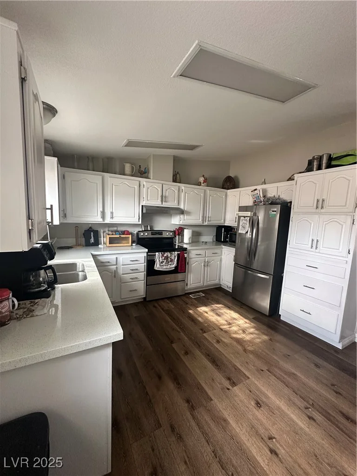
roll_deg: -3.0
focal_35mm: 14
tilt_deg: -6.6
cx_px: 178
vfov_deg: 102.1
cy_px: 238
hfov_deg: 85.7
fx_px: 193
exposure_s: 1/99
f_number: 2.2
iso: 320
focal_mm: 2.22
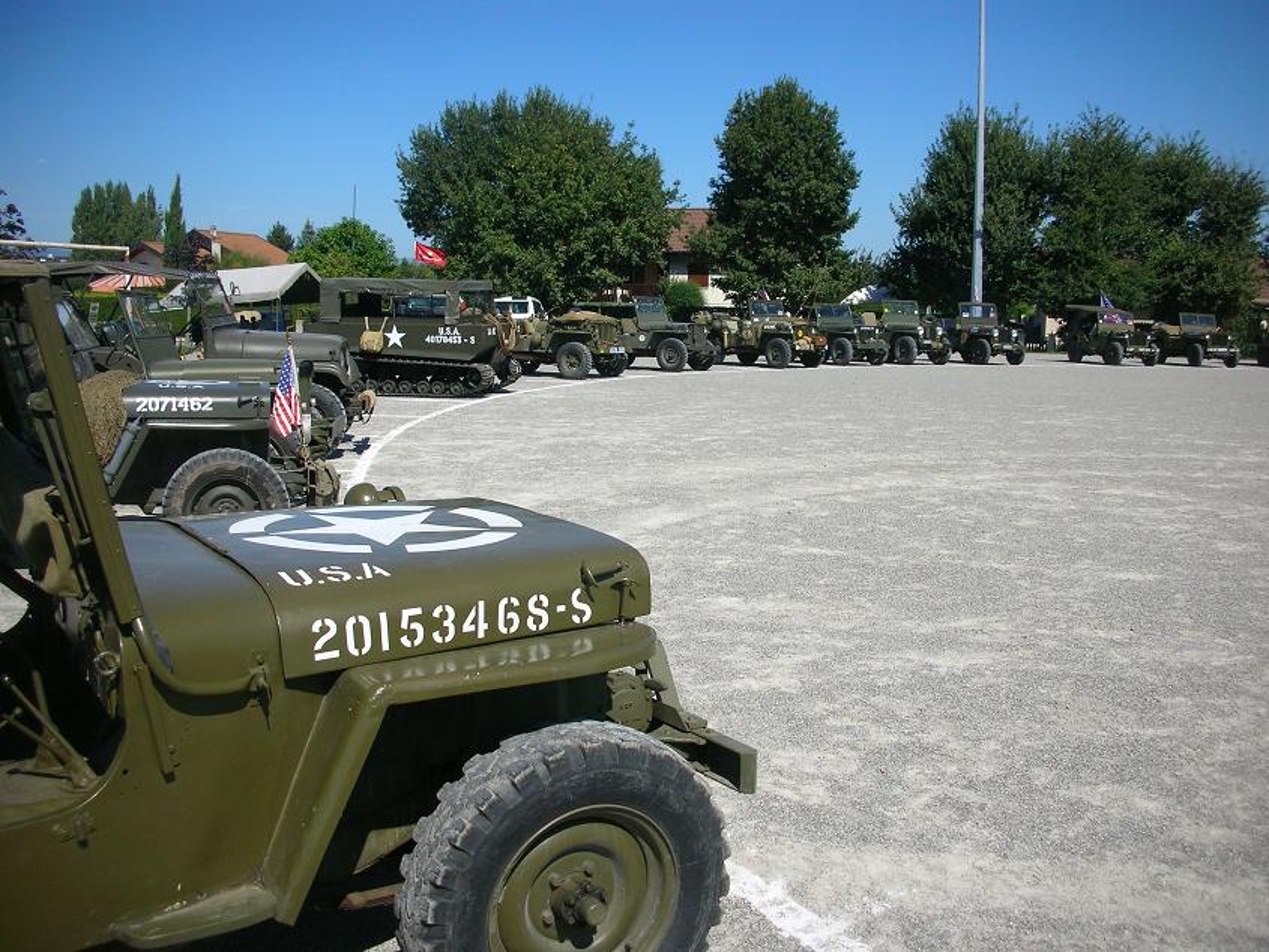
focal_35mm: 35
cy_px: 476
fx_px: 1283
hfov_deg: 52.6
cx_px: 634
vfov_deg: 40.7
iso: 50
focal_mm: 5.8
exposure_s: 1/180
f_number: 8.5
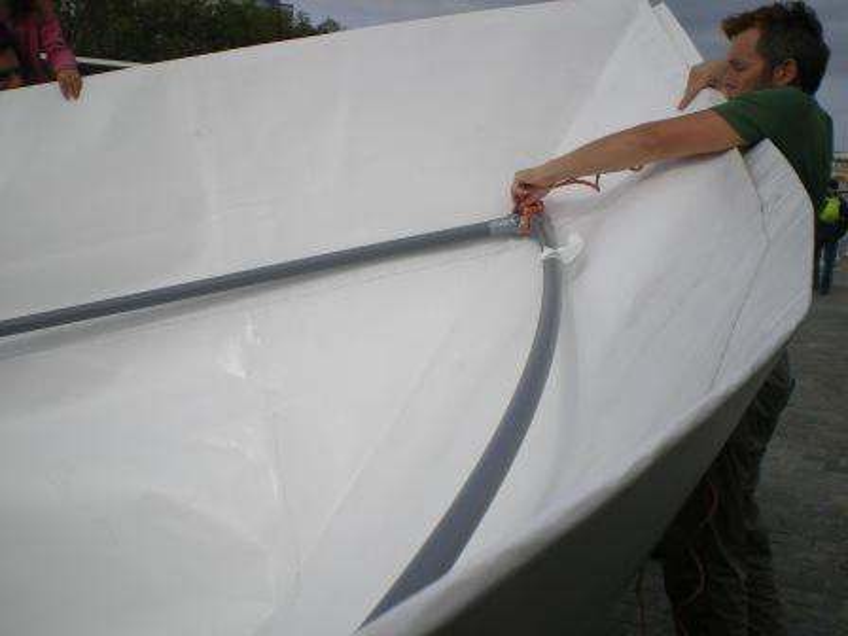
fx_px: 931
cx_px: 424
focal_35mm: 38
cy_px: 318
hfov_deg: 49.0
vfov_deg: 37.7
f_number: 4.6
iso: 64
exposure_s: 1/640
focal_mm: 6.3
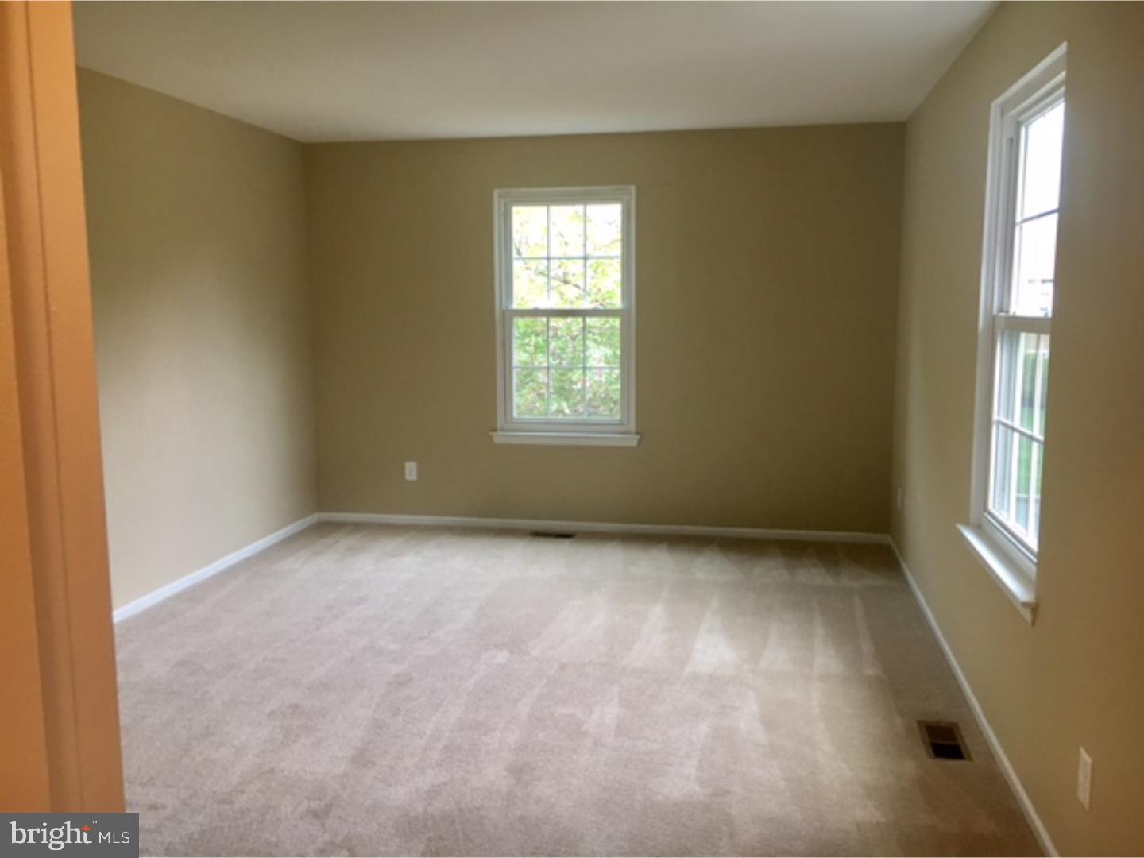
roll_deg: -0.3
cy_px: 429
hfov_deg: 61.7
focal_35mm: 29
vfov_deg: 48.2
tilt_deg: -6.3
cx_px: 572
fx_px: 958
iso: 80
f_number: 2.2
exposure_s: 1/30
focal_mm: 4.15
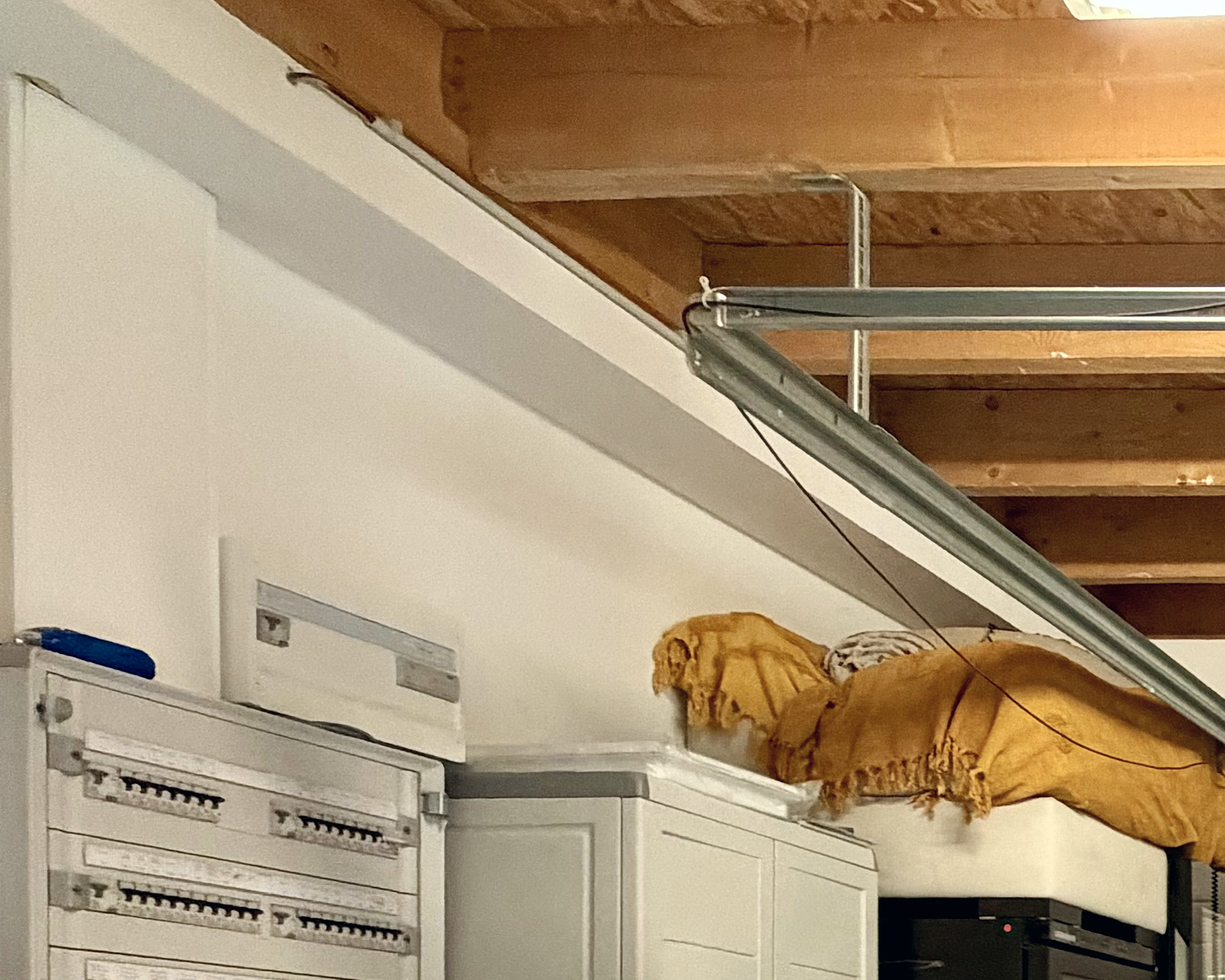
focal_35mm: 41
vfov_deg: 31.3
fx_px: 1486
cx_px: 1788
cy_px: 1142
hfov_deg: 29.5
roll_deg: +0.1
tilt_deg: -0.1
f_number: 2.2
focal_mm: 2.22
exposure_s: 1/50
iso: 500
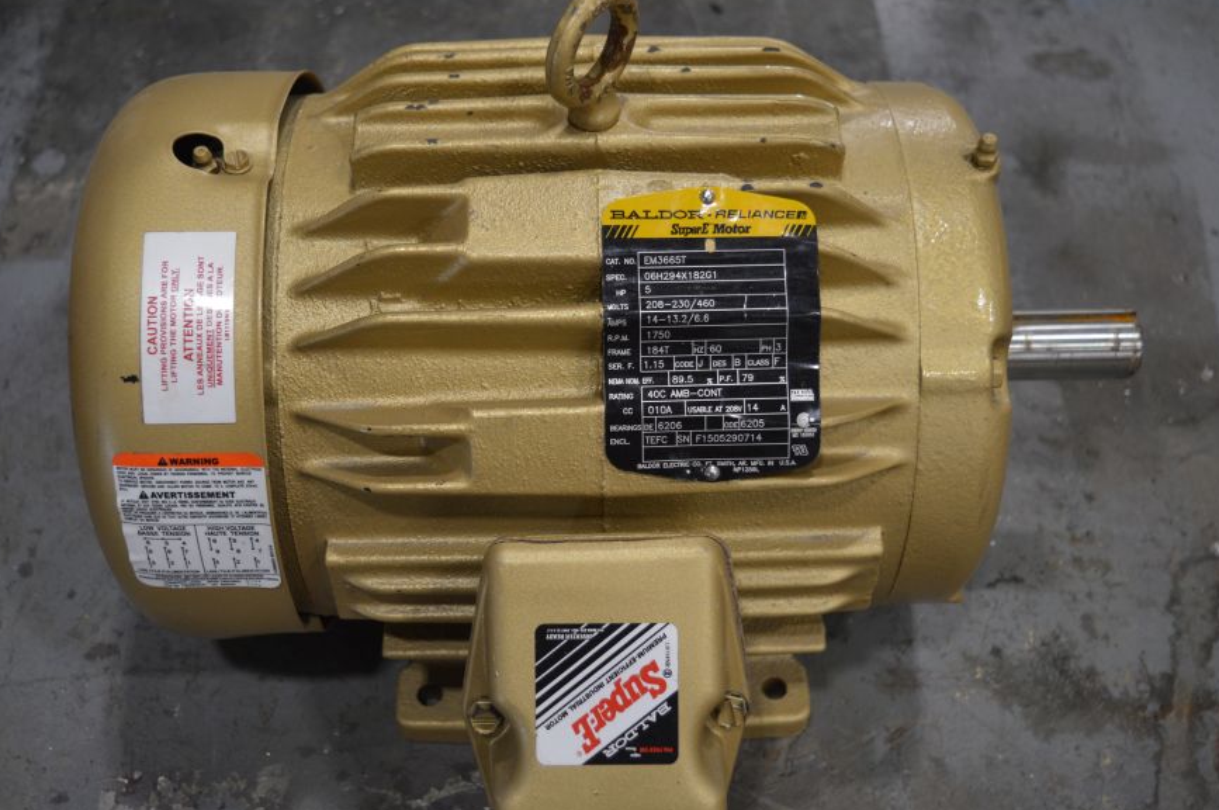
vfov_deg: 29.8
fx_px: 1522
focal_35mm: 45
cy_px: 407
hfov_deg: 43.6
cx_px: 546
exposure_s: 1/30
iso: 400
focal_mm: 26
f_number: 4
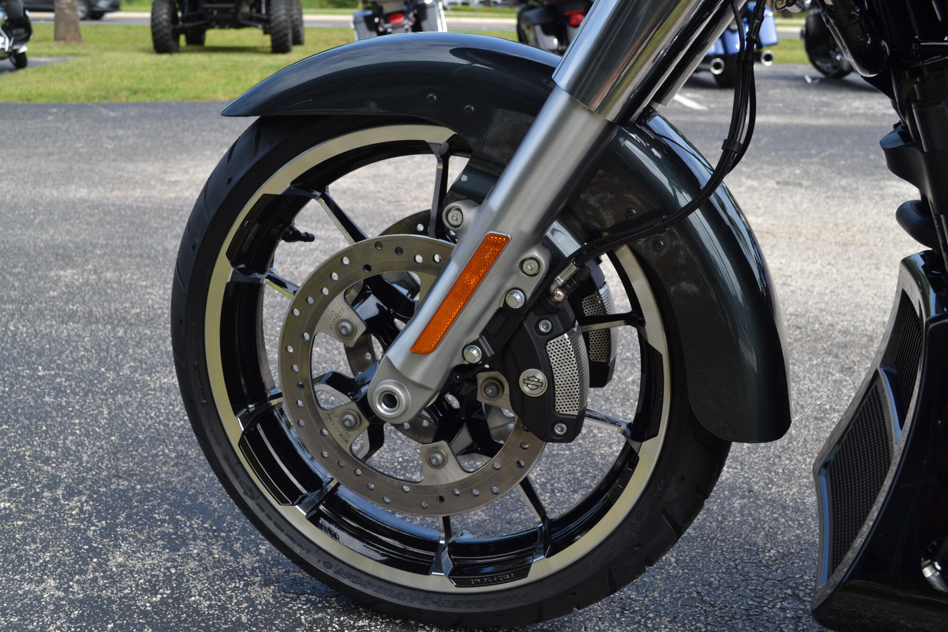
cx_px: 474
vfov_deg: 34.2
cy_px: 316
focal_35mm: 39
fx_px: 1027
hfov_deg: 49.6
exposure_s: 1/160
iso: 100
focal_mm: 26
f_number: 6.3
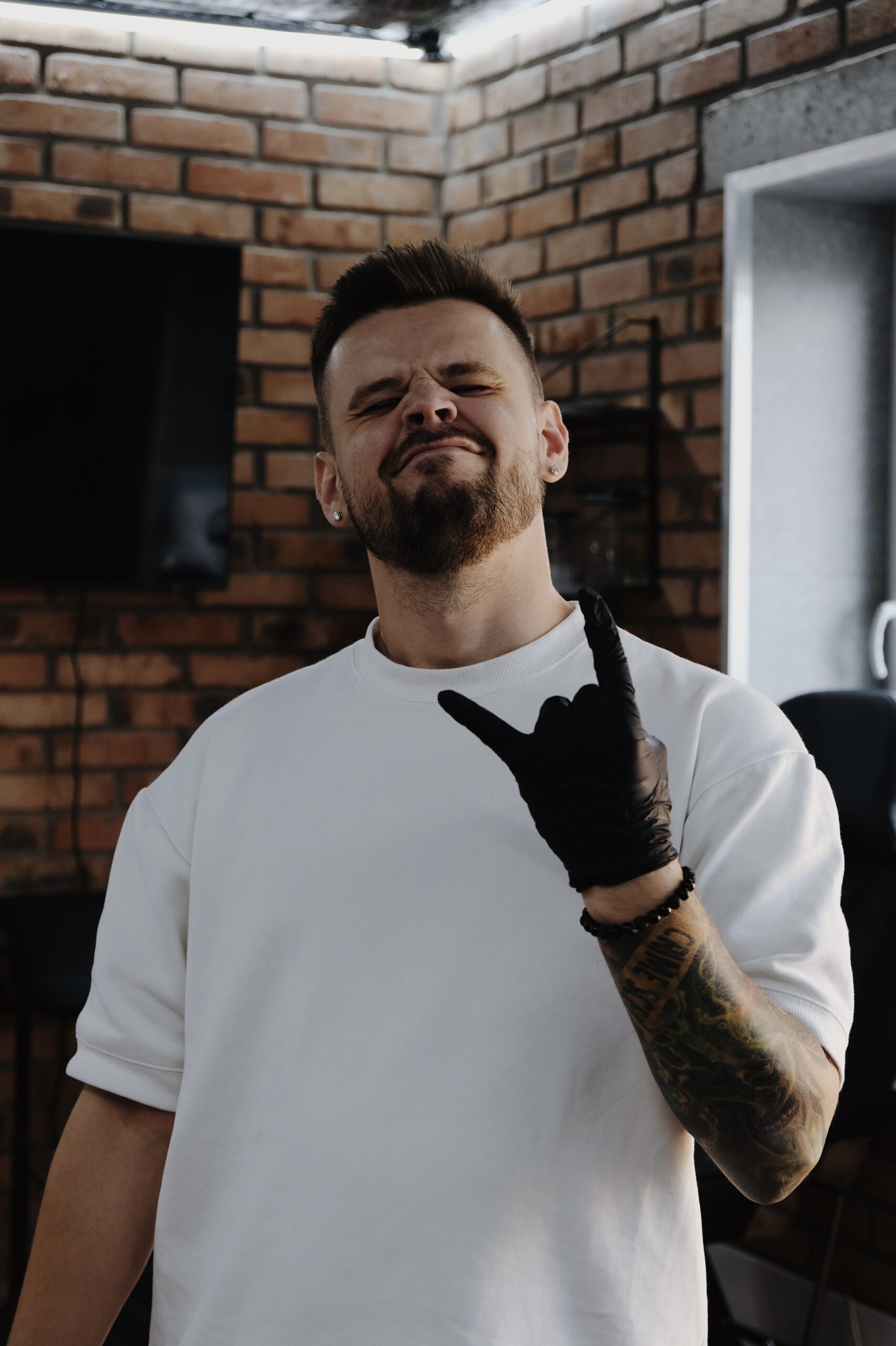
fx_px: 2390
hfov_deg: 21.2
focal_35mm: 64
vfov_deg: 31.4
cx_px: 448
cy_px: 673
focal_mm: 42.5
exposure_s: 1/125
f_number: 4
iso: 640
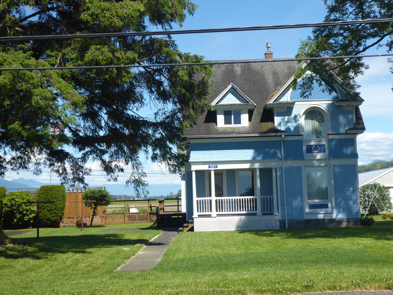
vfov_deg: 24.0
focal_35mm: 61
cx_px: 196
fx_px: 693
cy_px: 148
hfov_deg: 31.7
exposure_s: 1/500
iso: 100
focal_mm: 10.9
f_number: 4.3
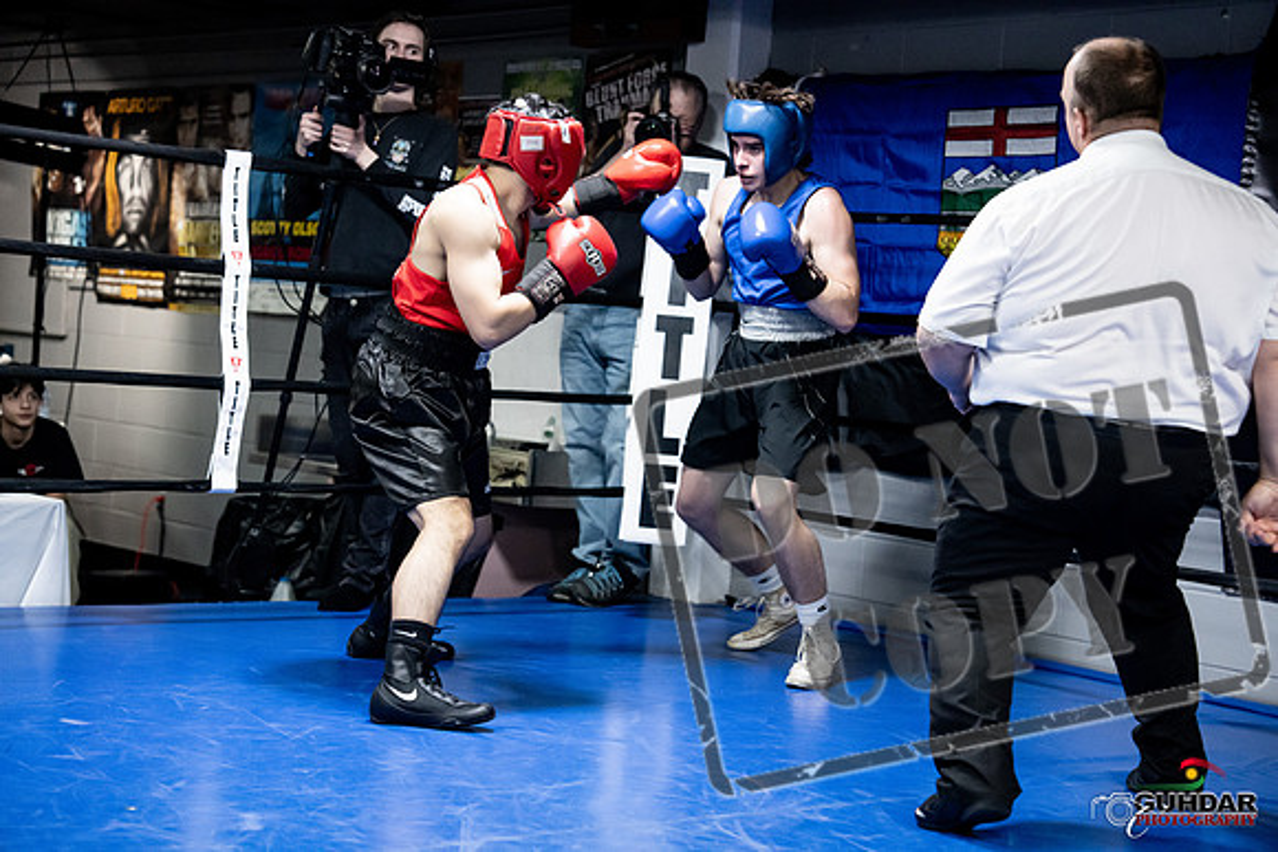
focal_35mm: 70
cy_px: 426
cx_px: 639
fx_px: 2485
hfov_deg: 28.8
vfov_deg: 19.5
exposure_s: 1/1000
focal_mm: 70
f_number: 2.8
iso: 8000
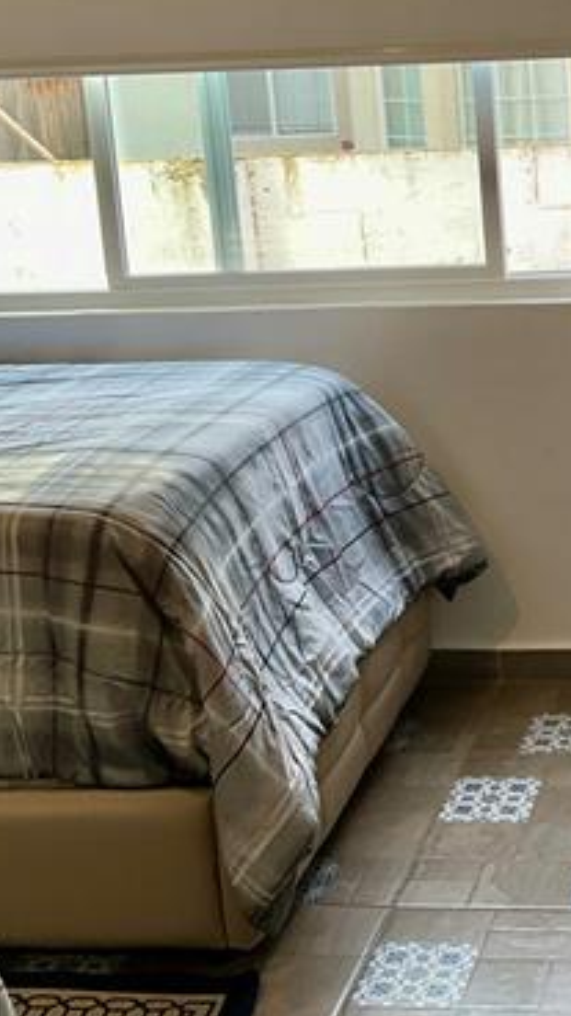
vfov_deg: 31.5
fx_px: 1777
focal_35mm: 66
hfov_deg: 17.6
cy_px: 293
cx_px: 648
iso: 80
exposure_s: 1/60
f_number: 1.8
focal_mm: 3
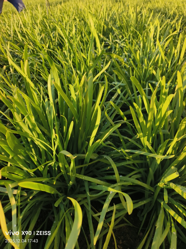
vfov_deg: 73.9
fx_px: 165
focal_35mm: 23
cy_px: 124
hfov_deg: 58.9
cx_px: 93
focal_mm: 5.5
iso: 72
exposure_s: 1/331
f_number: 1.75
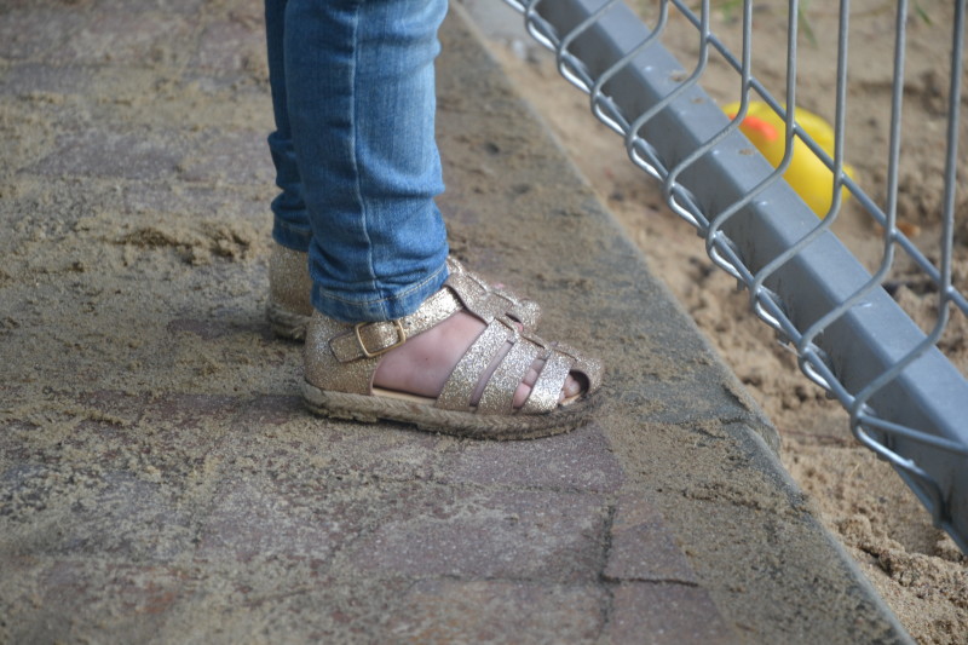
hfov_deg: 13.0
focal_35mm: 158
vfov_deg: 8.7
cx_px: 484
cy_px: 322
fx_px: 4234
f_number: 5.6
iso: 360
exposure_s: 1/125
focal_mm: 105
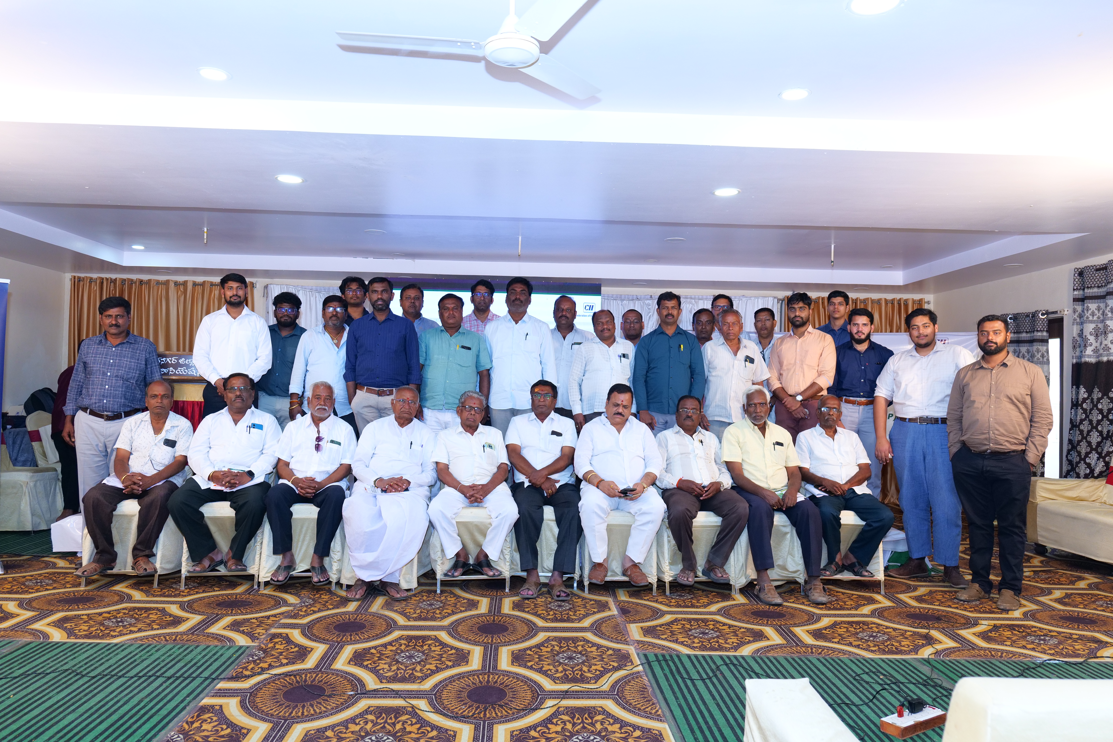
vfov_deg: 51.3
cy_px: 371
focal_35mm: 25
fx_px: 773
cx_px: 556
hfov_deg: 71.5
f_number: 5.6
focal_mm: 25
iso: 1600
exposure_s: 1/125
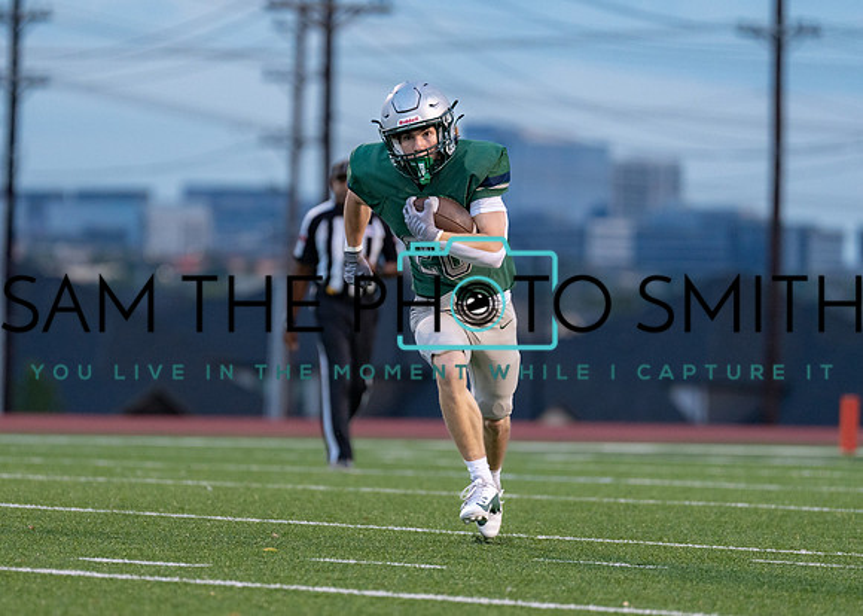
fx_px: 8299
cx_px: 370
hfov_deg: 6.0
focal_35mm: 339
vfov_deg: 4.3
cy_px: 342
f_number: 2.8
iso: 1000
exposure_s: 1/1000
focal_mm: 200
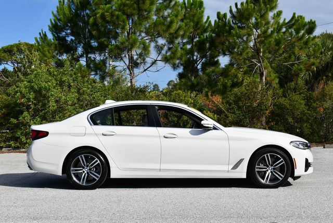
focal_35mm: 52
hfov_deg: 38.2
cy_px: 112
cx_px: 166
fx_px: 481
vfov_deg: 26.0
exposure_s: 1/320
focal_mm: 26
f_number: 9
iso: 100
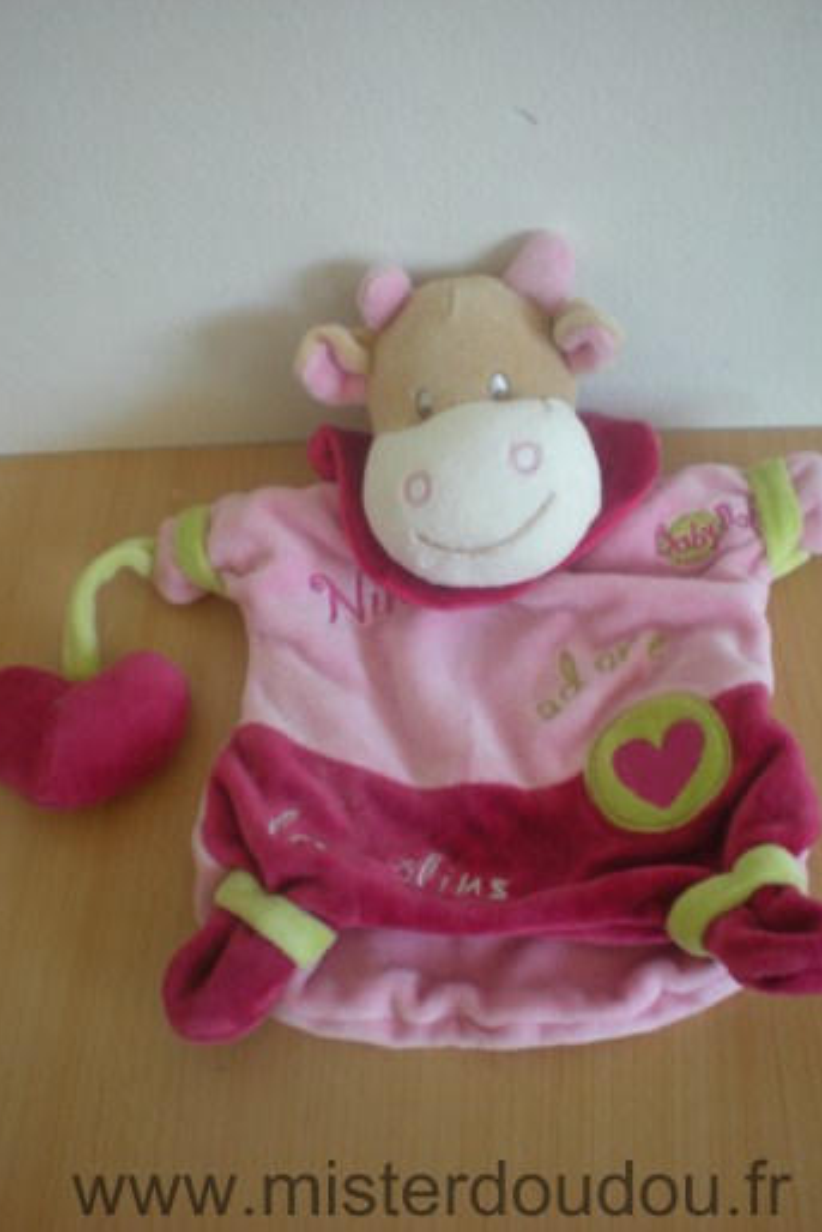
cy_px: 614
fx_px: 1369
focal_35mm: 40
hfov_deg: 33.4
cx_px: 429
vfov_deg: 48.4
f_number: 3.1
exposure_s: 1/10.6
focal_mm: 6.3
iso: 64
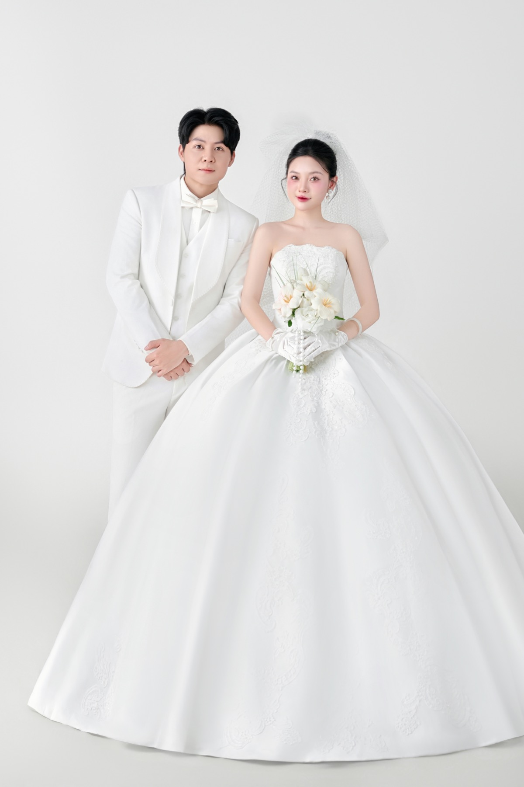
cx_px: 262
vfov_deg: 41.8
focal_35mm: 47
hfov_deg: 28.5
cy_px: 394
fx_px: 1030
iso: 160
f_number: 3.5
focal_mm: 47.2
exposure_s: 1/160
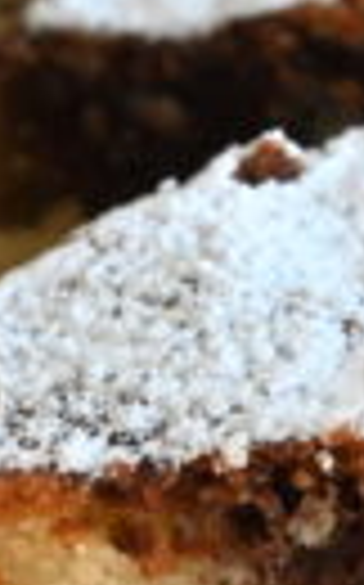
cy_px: 439
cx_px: -90
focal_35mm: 220
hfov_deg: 5.9
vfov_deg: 9.5
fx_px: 3500
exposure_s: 1/15
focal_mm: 26
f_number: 6.3
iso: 320
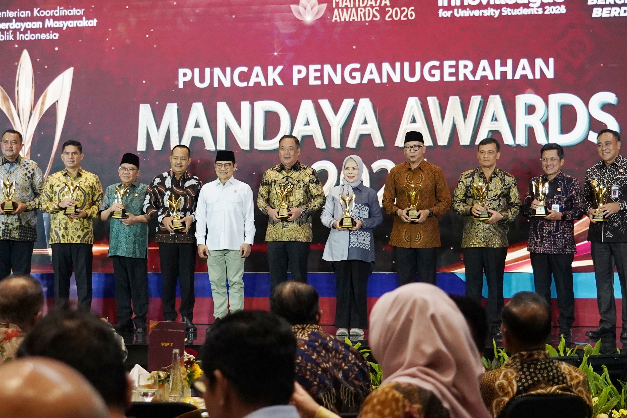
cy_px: 206
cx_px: 226
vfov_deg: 14.1
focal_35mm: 97
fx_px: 1689
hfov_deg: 21.0
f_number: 4
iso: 4000
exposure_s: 1/200
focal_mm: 45
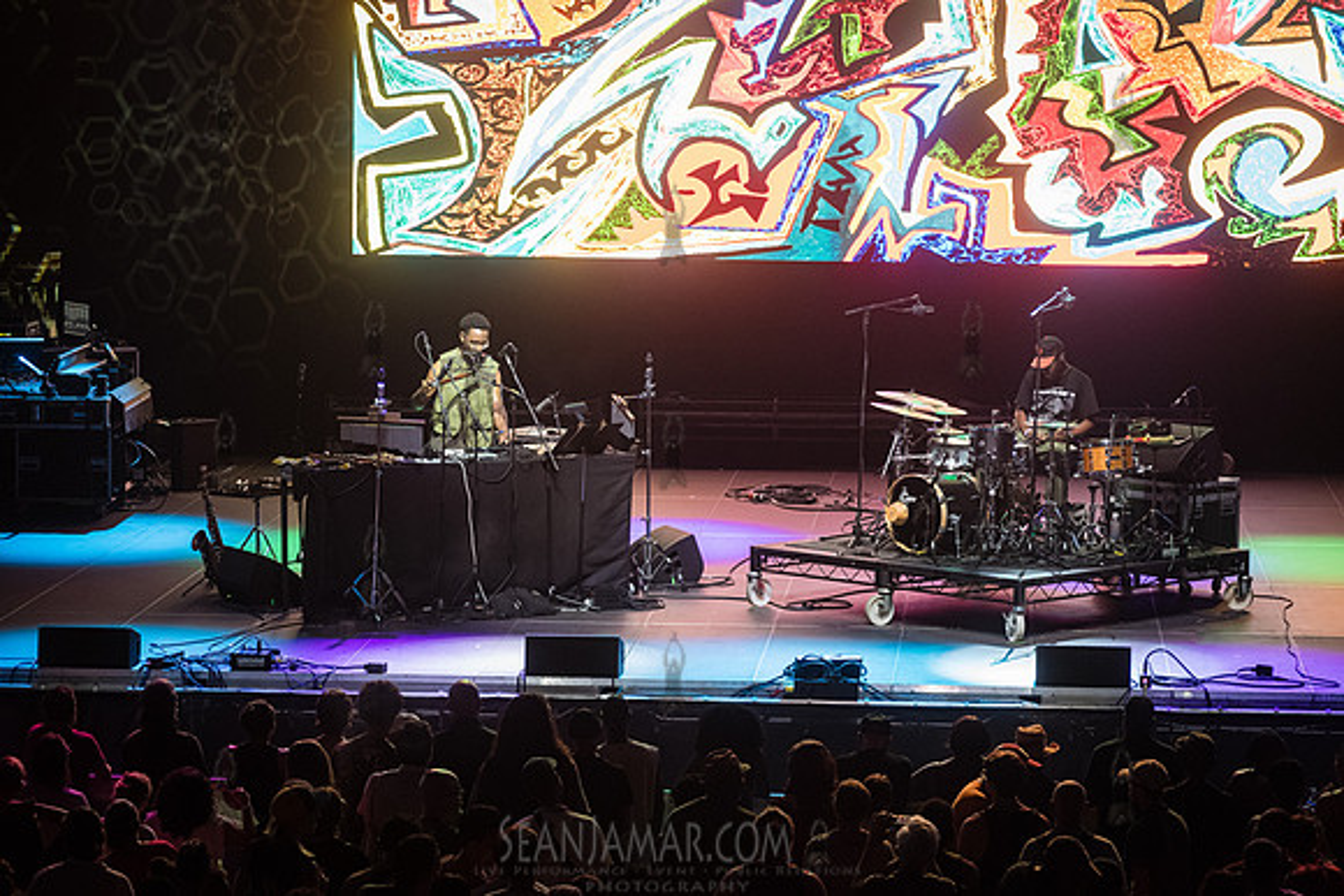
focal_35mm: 125
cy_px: 448
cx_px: 672
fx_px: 4668
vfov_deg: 11.0
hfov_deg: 16.4
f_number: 3.5
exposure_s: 1/800
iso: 5000
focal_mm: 125
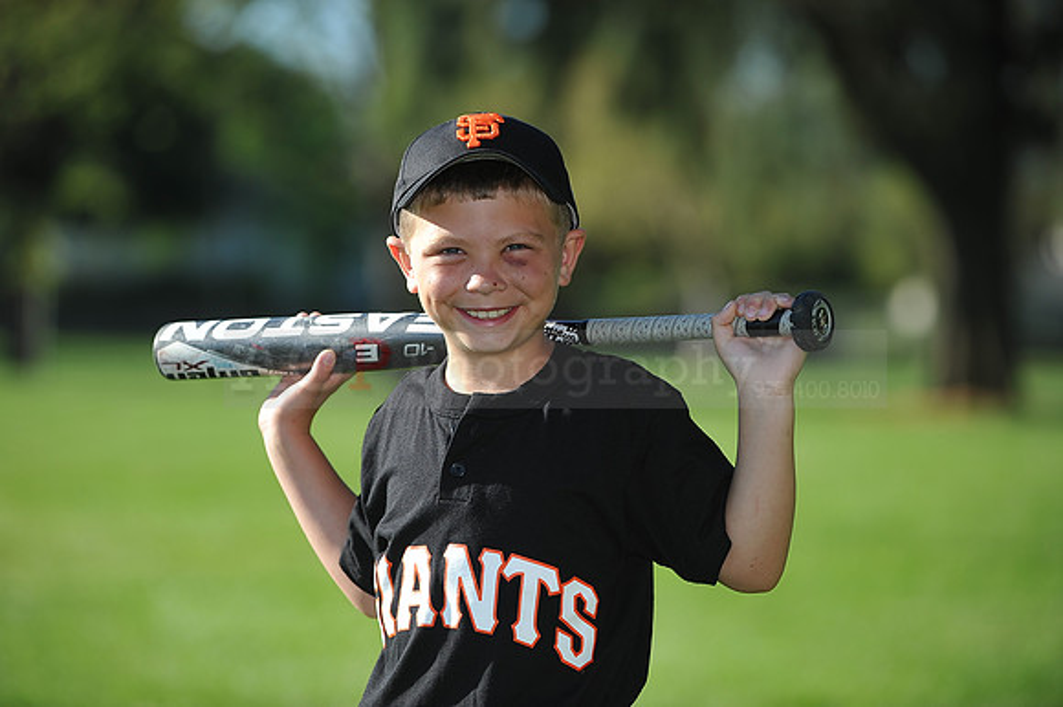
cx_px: 532
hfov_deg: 10.3
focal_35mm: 200
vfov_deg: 6.9
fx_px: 5902
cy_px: 354
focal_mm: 200
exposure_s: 1/1250
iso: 200
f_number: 4
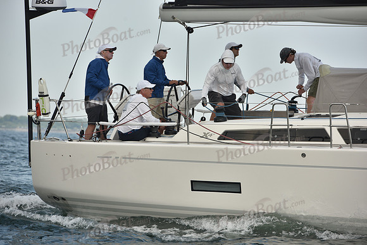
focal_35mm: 200
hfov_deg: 10.3
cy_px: 122
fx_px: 2039
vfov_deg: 6.9
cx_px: 184
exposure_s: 1/800
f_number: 7.1
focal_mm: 200
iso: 250
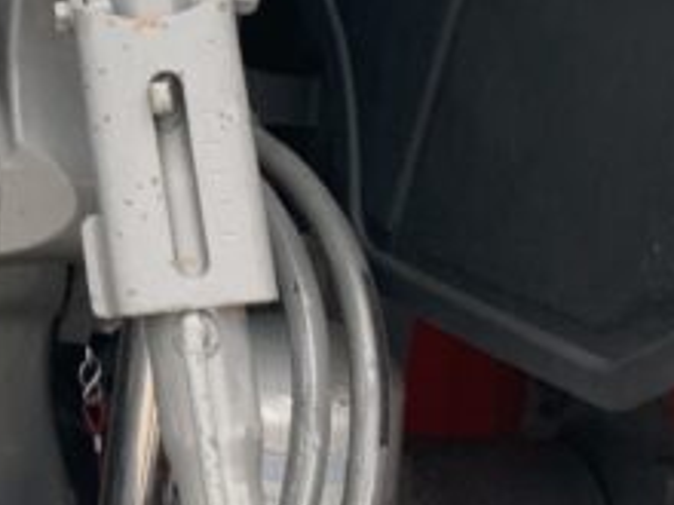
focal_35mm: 135
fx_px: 2629
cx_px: -294
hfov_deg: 13.8
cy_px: -58
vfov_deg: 10.8
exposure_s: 1/122
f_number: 1.8
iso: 32
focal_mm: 3
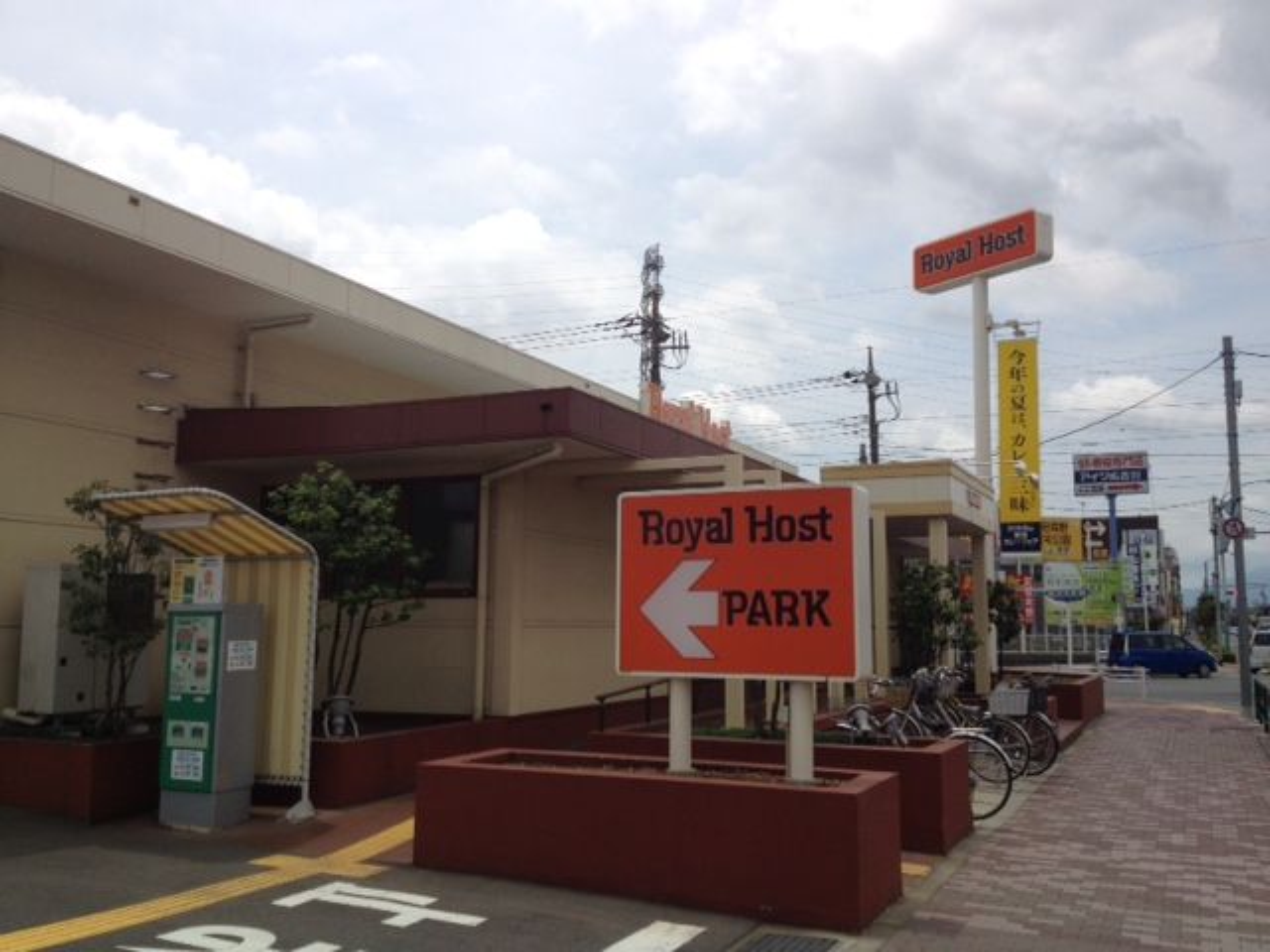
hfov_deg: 52.6
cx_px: 635
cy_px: 476
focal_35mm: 35
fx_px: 1284
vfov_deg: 40.7
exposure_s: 1/2762
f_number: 2.4
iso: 50
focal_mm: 4.28
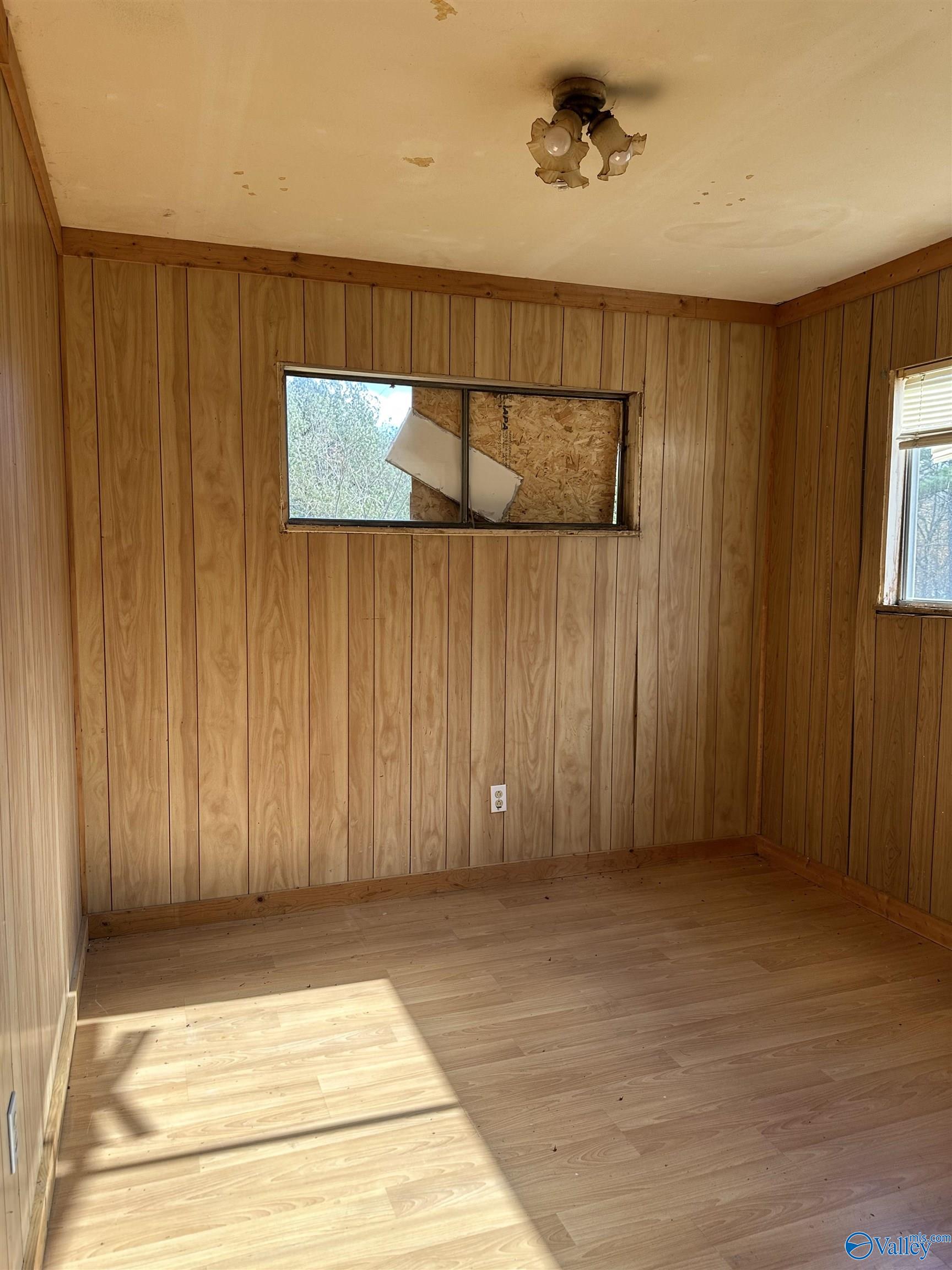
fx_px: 880
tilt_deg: -4.5
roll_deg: -0.7
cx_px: 476
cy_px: 635
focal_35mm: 24
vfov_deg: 71.6
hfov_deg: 56.8
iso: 80
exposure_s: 1/298
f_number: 1.78
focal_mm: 6.86
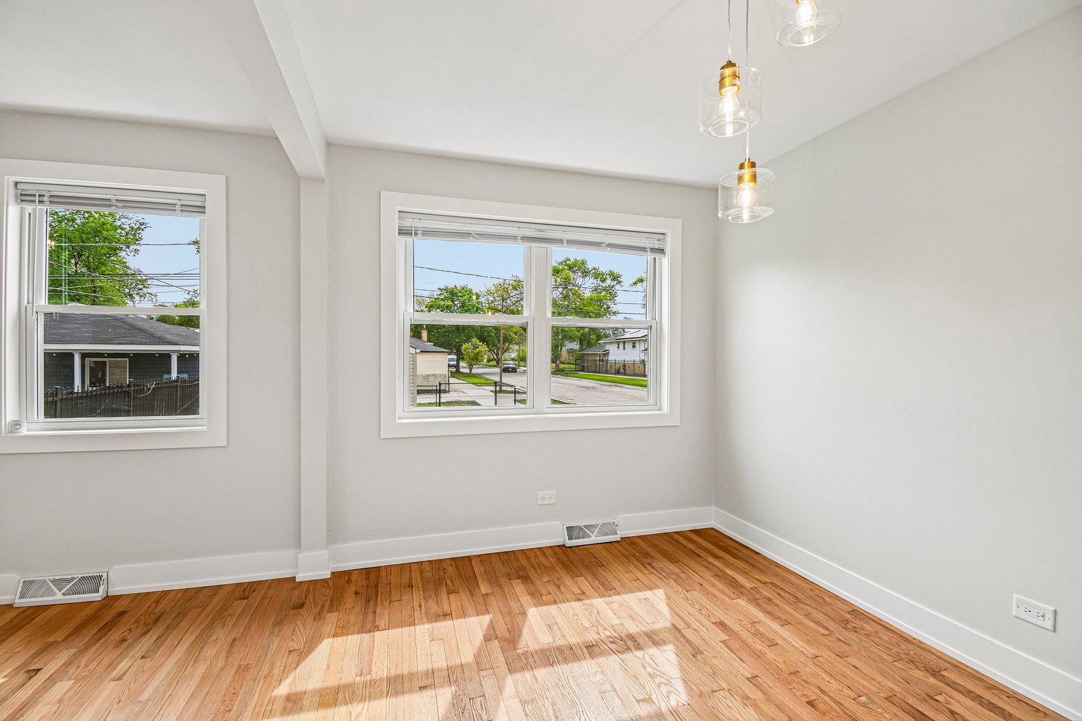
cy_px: 360
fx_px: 451
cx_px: 541
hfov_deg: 100.4
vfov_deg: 77.3
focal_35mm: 15
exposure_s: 1/125
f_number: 8
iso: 100
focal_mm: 10
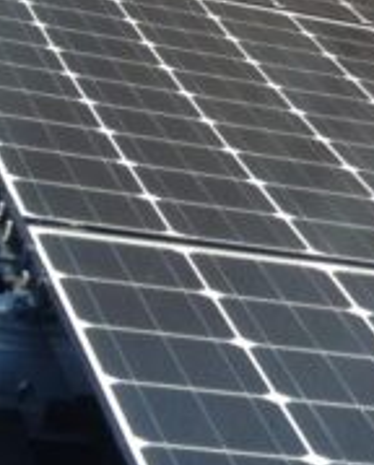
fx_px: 2689
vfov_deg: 9.8
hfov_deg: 7.4
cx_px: 953
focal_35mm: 195
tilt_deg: -24.9
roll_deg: +13.7
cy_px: 60
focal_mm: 4.28
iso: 50
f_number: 2.4
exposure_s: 1/756
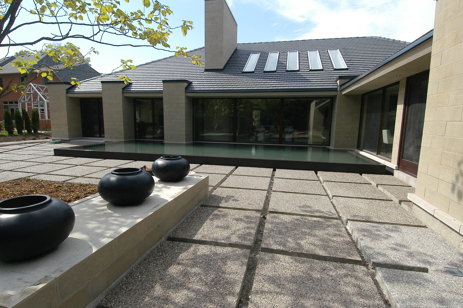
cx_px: 232
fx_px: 231
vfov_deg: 67.3
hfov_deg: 90.1
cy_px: 154
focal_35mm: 18
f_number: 8
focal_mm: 12
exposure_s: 1/250
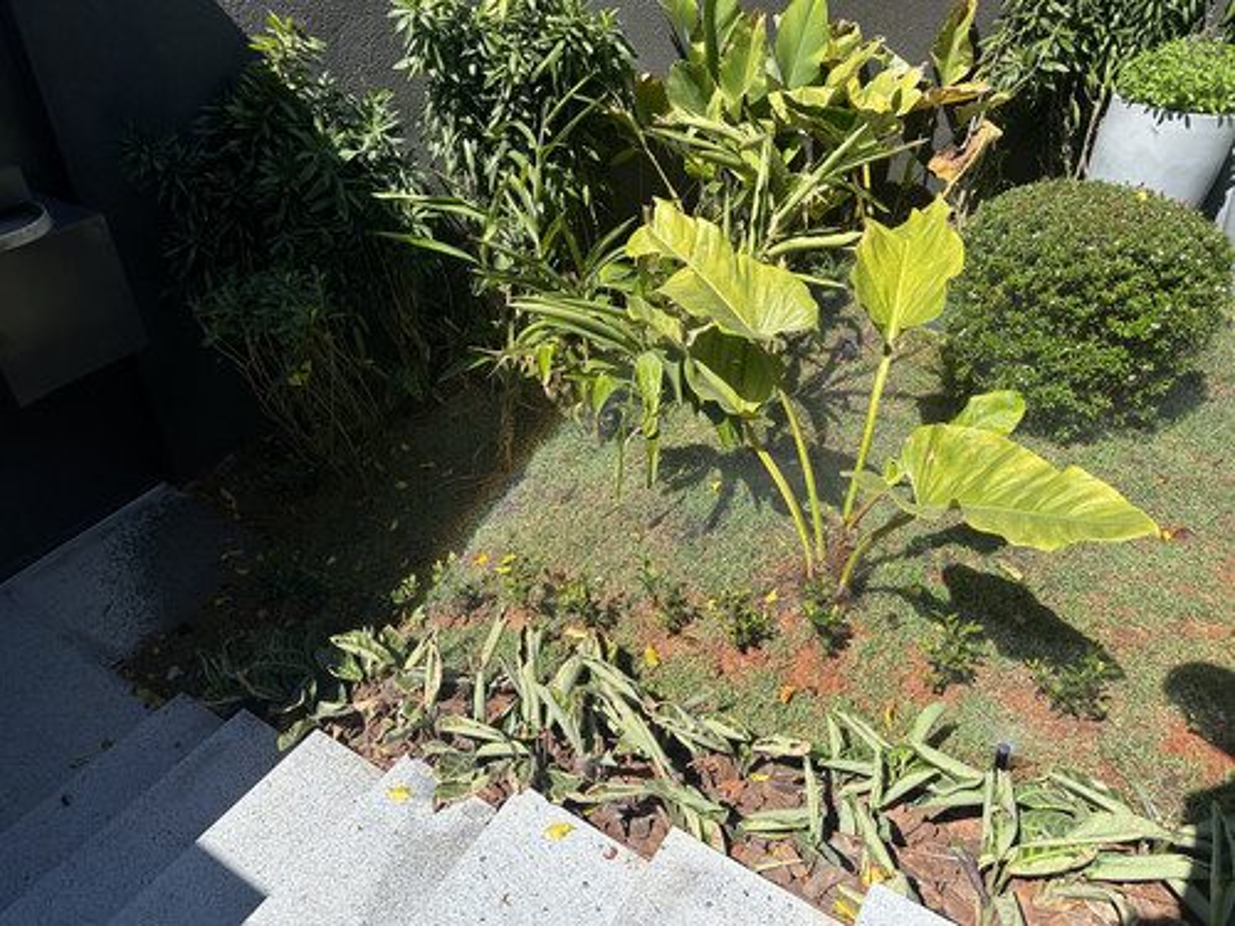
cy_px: 463
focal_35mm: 24
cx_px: 618
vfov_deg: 56.8
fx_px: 856
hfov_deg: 71.6
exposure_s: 1/2410
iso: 80
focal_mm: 6.86
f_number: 1.78
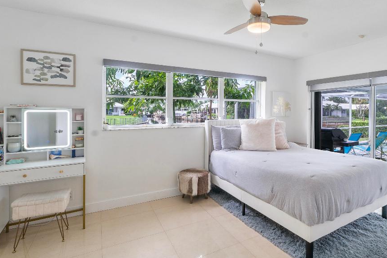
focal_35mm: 20
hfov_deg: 82.9
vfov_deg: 61.7
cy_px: 112
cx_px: 234
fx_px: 215
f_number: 11
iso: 160
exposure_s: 1/8
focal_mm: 10
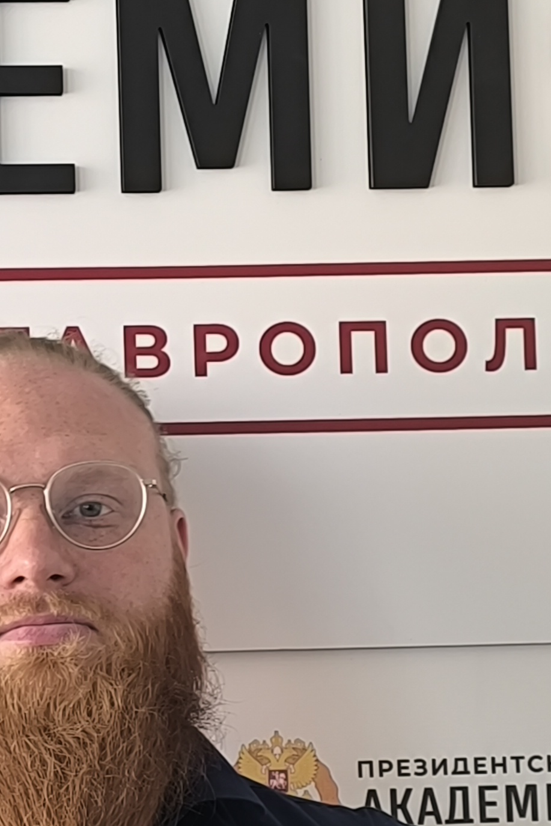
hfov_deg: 12.5
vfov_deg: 18.8
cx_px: -38
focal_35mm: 108
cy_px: 645
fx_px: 2479
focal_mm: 6.14
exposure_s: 1/100
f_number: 1.65
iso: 400
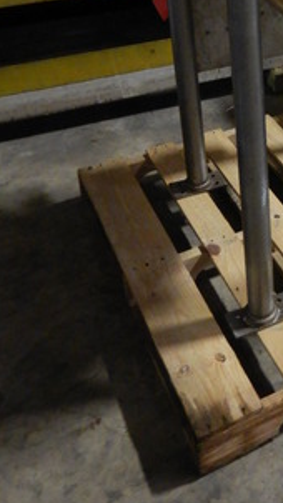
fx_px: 693
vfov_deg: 37.3
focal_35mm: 52
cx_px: 343
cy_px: 52
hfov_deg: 21.4
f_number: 2.8
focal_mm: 4.3
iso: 800
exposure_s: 1/15
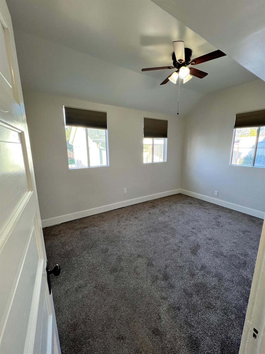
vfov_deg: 106.2
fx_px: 133
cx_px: 132
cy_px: 177
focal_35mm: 13
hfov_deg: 89.9
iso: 125
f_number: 1.8
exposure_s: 1/120
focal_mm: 1.57
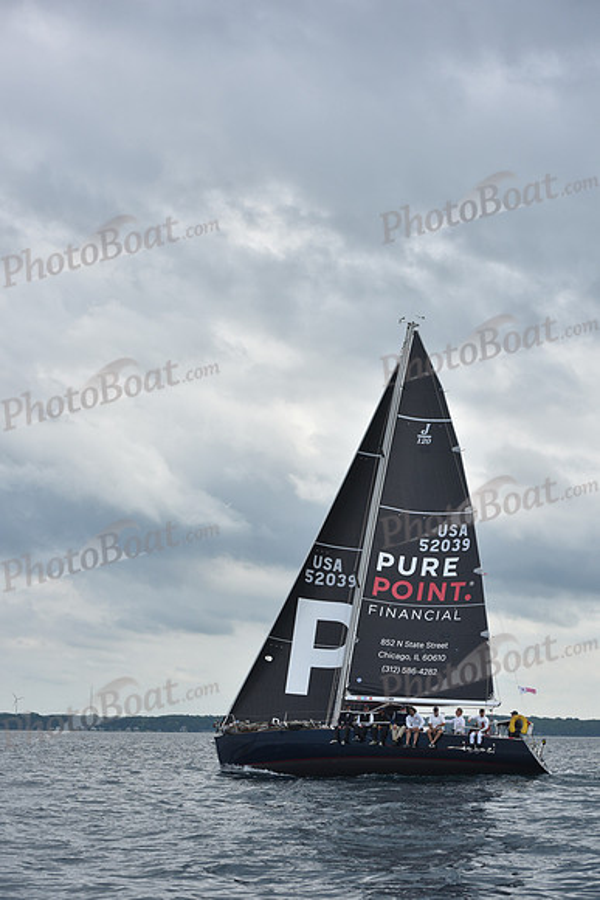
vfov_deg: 28.8
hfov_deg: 19.5
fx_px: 1749
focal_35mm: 70
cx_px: 300
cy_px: 450
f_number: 8
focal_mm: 70
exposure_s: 1/800
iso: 250
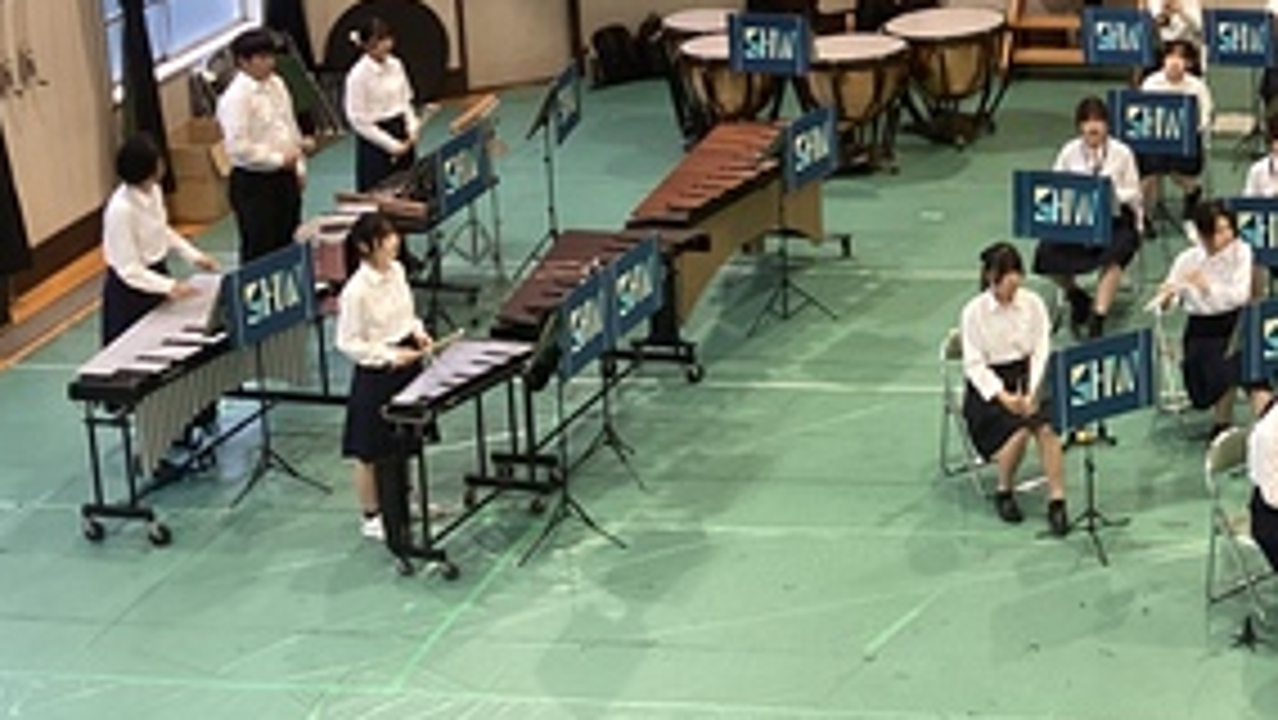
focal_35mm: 76
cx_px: 1332
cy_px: -90
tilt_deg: -13.0
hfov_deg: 26.1
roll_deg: +1.0
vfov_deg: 15.5
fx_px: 2576
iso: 250
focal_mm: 3.3
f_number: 2.4
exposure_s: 1/60
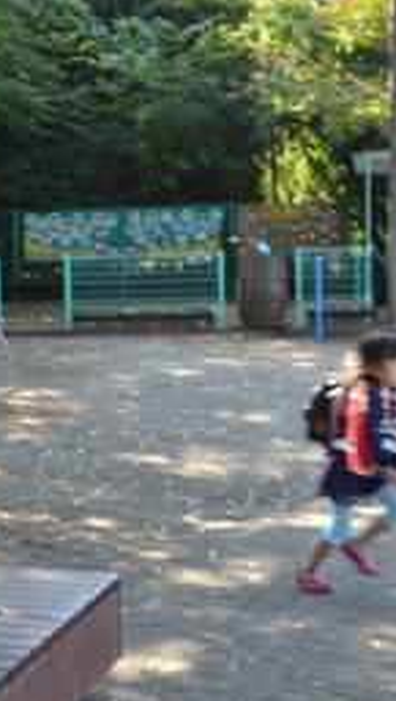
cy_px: 359
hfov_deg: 16.5
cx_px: -57
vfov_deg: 29.8
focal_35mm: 71
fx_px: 1319
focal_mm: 29
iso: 400
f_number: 5.6
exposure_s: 1/125
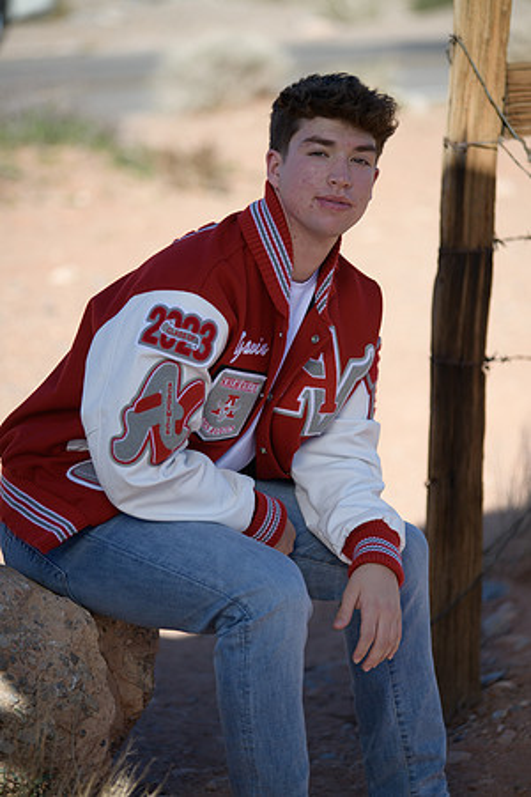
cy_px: 398
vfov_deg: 15.2
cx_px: 266
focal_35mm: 135
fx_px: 2987
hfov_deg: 10.2
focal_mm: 135
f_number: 2.8
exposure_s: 1/3200
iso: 200
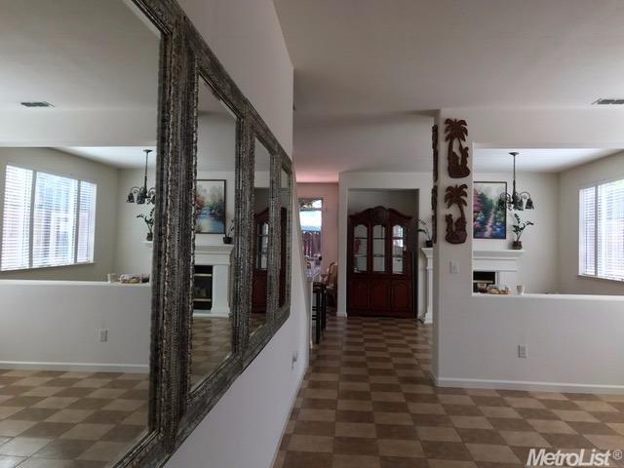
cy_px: 234
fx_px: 505
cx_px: 312
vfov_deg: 49.7
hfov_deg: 63.4
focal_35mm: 28
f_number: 1.8
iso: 32
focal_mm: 3.99
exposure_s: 1/120
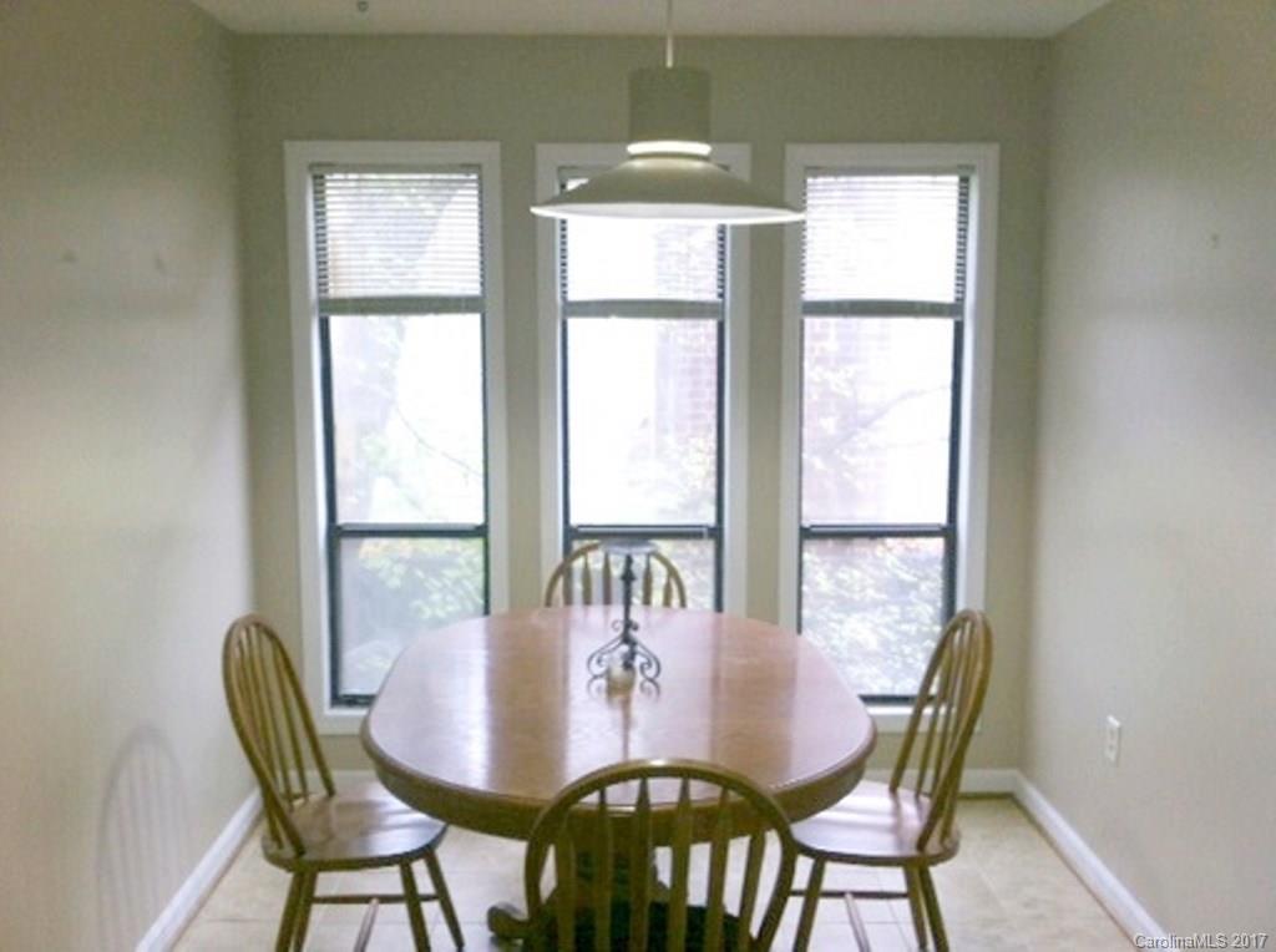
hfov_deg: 52.7
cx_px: 638
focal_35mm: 35
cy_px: 476
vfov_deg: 40.6
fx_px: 1288
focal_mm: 3.85
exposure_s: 1/17
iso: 80
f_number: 2.8
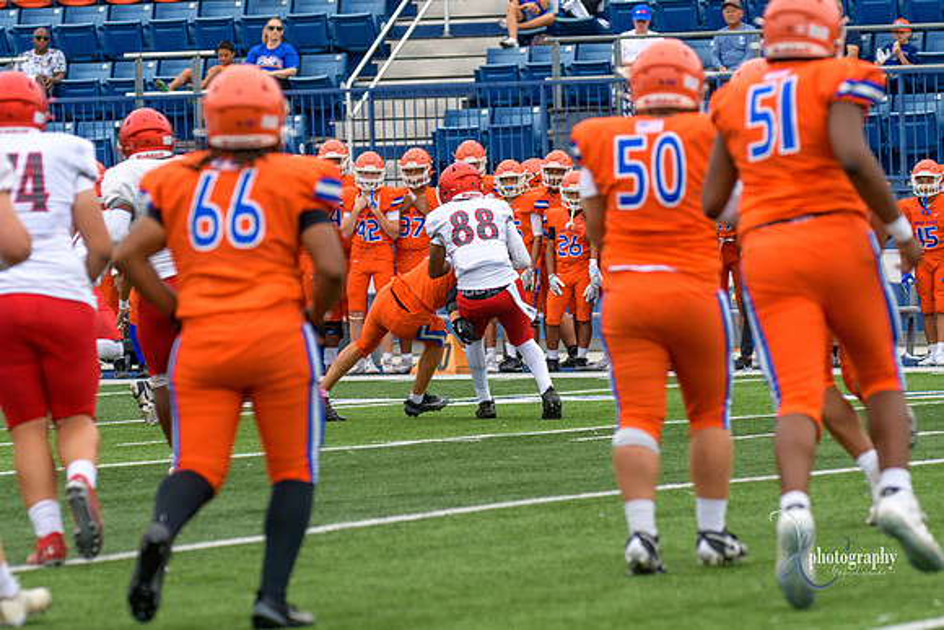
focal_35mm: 270
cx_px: 472
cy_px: 309
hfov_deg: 7.6
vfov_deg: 5.1
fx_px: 7080
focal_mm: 160
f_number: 3.5
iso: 250
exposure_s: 1/800
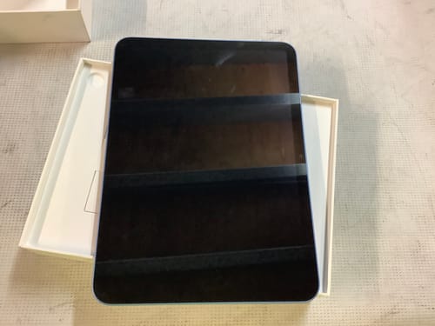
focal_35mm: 31
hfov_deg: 58.4
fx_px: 390
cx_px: 218
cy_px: 163
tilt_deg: -69.2
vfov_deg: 45.4
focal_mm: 3.3
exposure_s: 1/50
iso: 250
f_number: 2.4
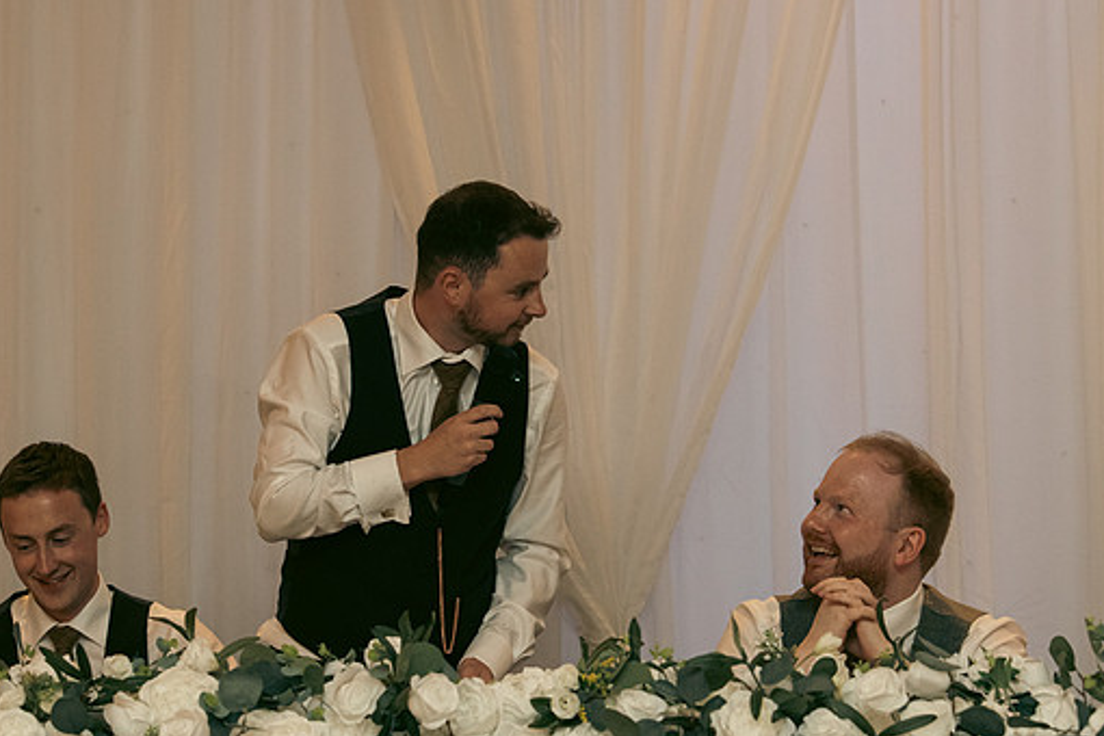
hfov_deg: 19.1
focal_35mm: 107
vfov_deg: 12.8
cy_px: 363
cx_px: 535
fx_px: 3281
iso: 2500
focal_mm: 63
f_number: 3.5
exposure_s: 1/160
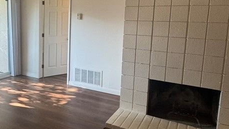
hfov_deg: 56.8
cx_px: 76
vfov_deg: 34.4
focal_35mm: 34
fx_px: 206
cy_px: 45
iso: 200
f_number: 2.2
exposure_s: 1/60
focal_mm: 2.22
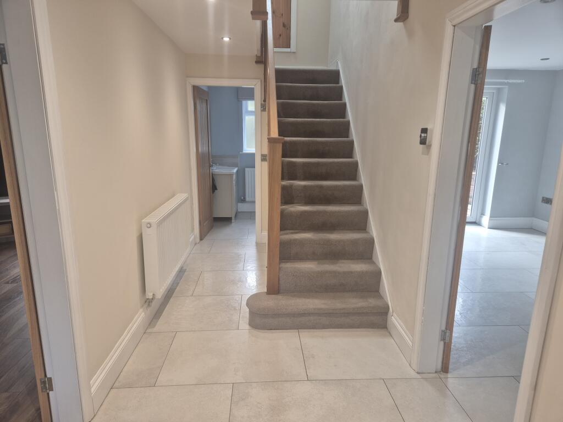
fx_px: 374
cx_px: 282
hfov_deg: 73.9
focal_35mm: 23
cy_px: 211
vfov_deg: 58.9
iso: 100
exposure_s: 1/100
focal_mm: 5.4
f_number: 1.8
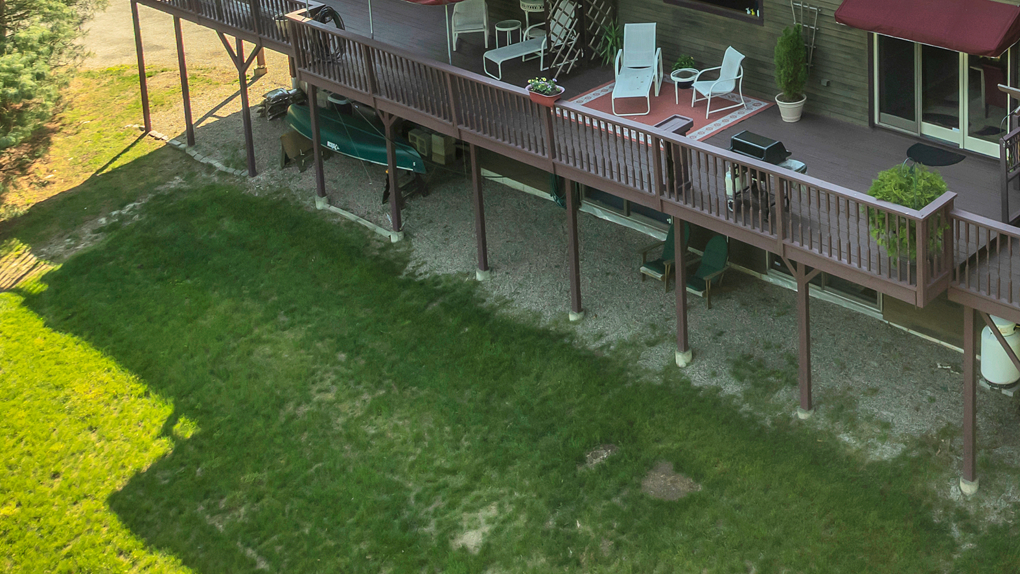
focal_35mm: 51
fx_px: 1380
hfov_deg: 39.2
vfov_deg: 22.6
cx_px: 796
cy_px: 6
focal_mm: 12.29
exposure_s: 1/60
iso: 100
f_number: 3.5
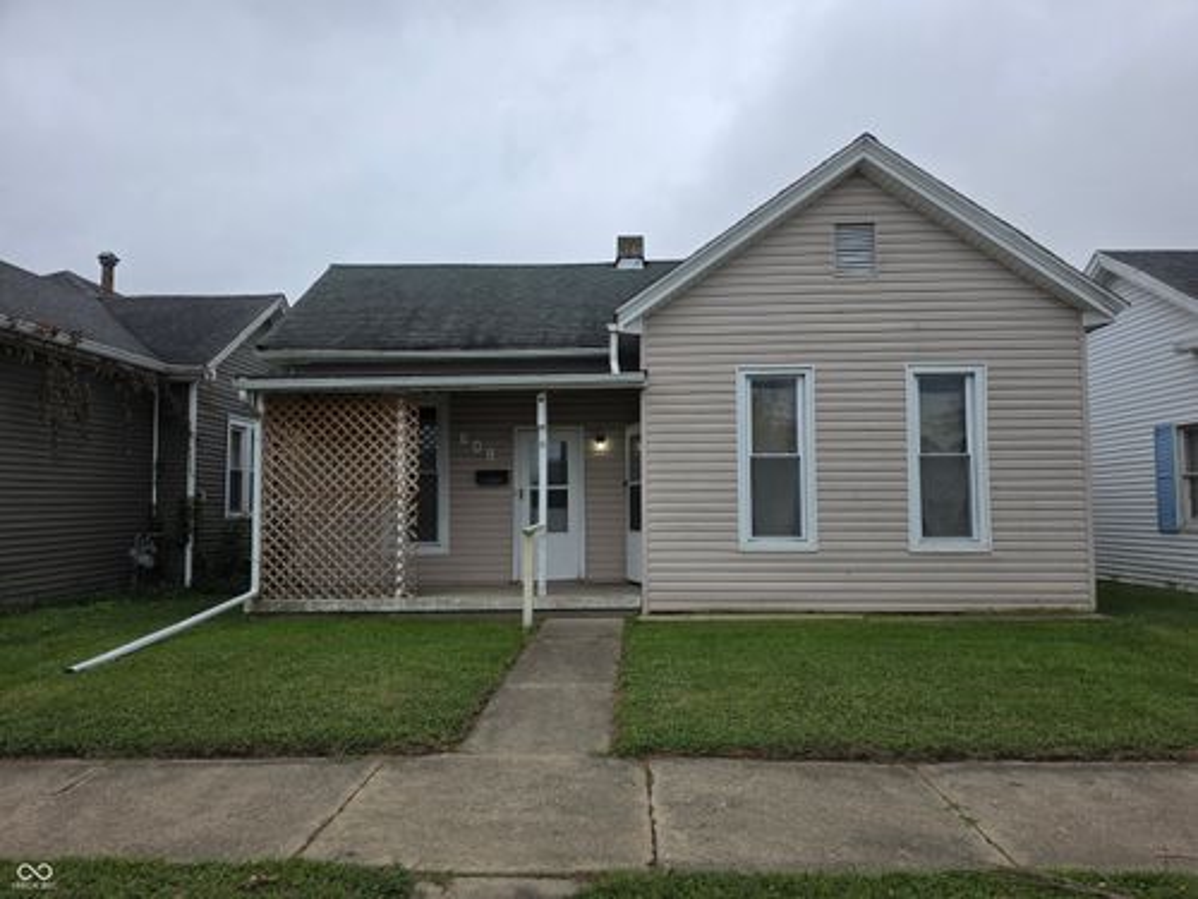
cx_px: 599
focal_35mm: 23
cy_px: 450
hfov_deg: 73.9
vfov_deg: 58.9
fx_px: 796
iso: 80
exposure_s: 1/1804
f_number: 1.7
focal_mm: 6.3
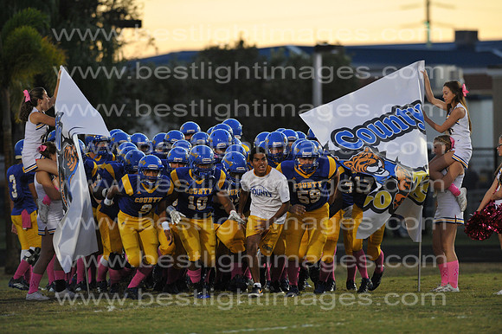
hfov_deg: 6.9
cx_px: 251
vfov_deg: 4.6
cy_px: 167
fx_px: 4181
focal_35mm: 300
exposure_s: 1/640
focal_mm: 300
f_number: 4
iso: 3200
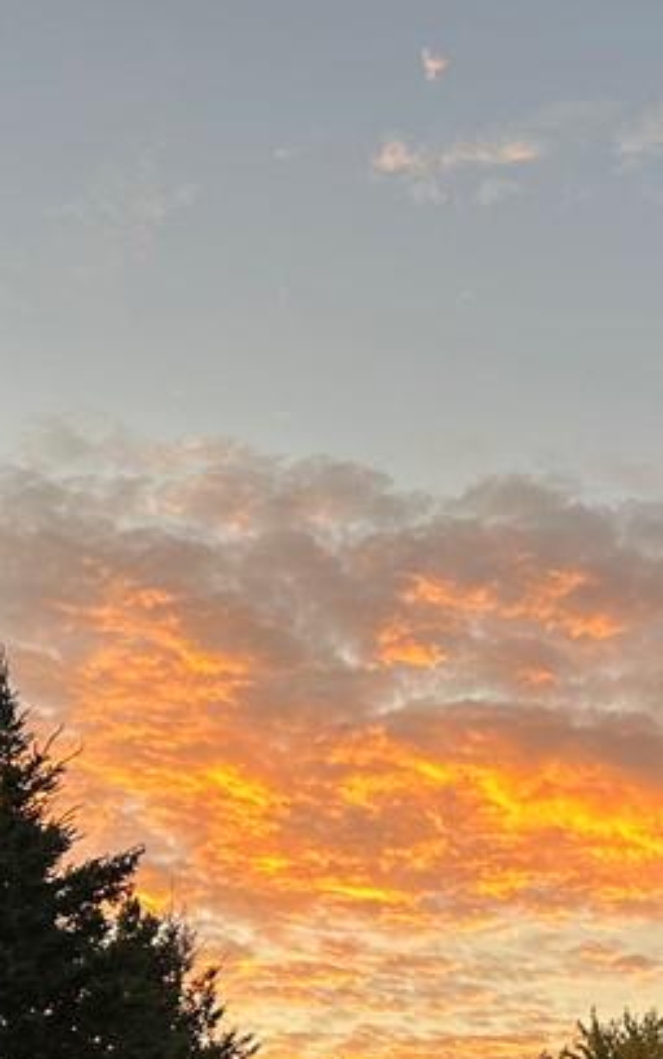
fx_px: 1993
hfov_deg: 17.8
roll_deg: +1.3
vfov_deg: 28.7
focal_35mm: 69
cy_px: 930
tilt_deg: +12.8
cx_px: 829
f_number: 1.5
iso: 40
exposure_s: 1/183
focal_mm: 5.7
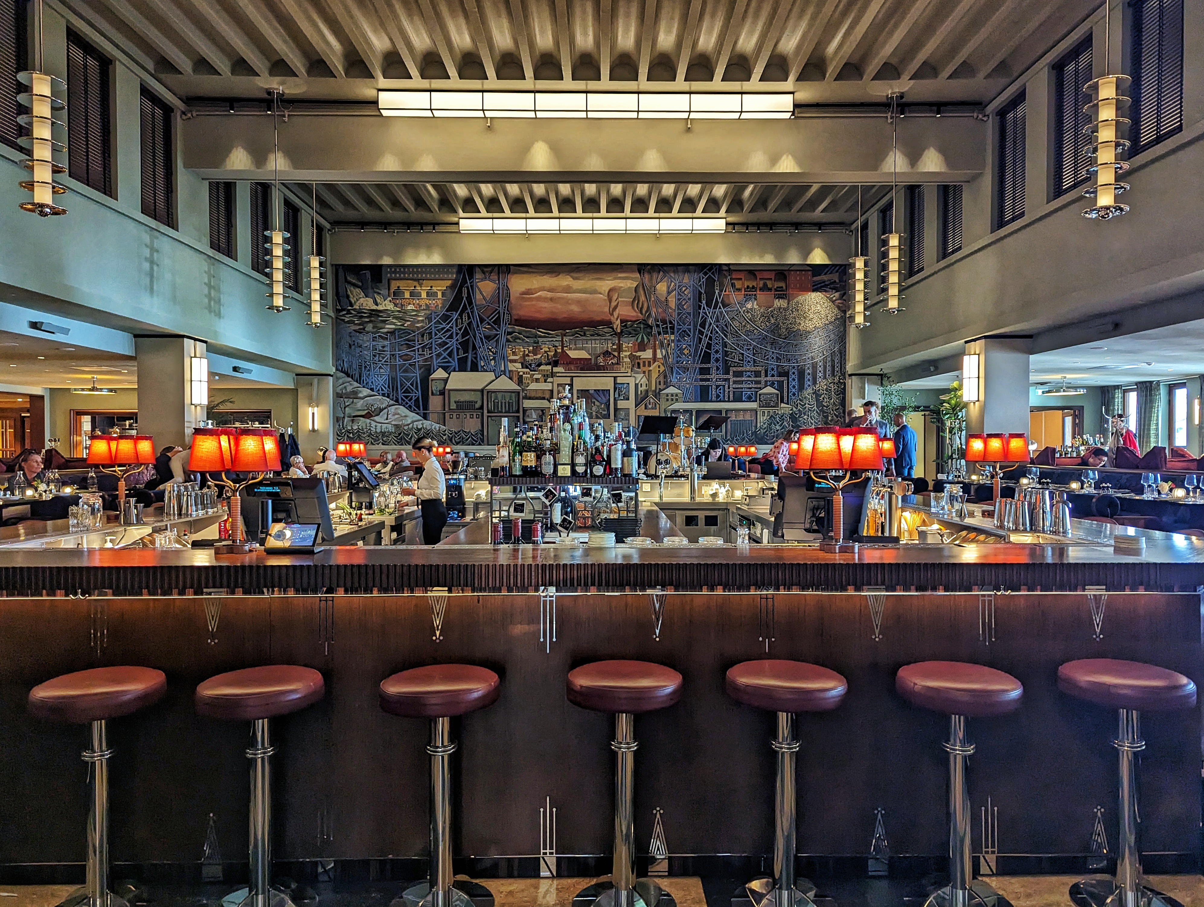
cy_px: 454
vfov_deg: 56.9
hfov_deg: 71.5
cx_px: 602
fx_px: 836
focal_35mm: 24
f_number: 1.85
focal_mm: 6.81
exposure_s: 1/116
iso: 634
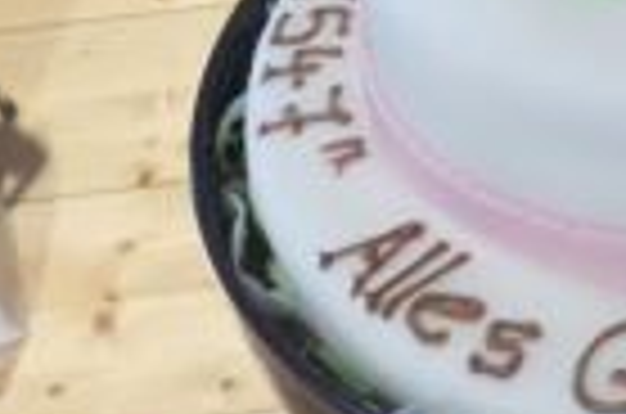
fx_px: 1249
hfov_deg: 25.8
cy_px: -140
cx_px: 703
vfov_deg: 17.5
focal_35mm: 72
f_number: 2.5
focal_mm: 4.3
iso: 400
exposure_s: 1/50
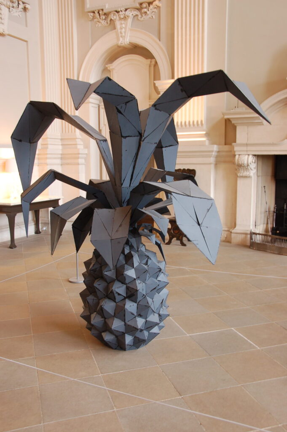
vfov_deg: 53.2
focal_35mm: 36
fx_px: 431
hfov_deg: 36.8
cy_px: 216
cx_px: 144
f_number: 5.6
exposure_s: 1/6
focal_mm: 24
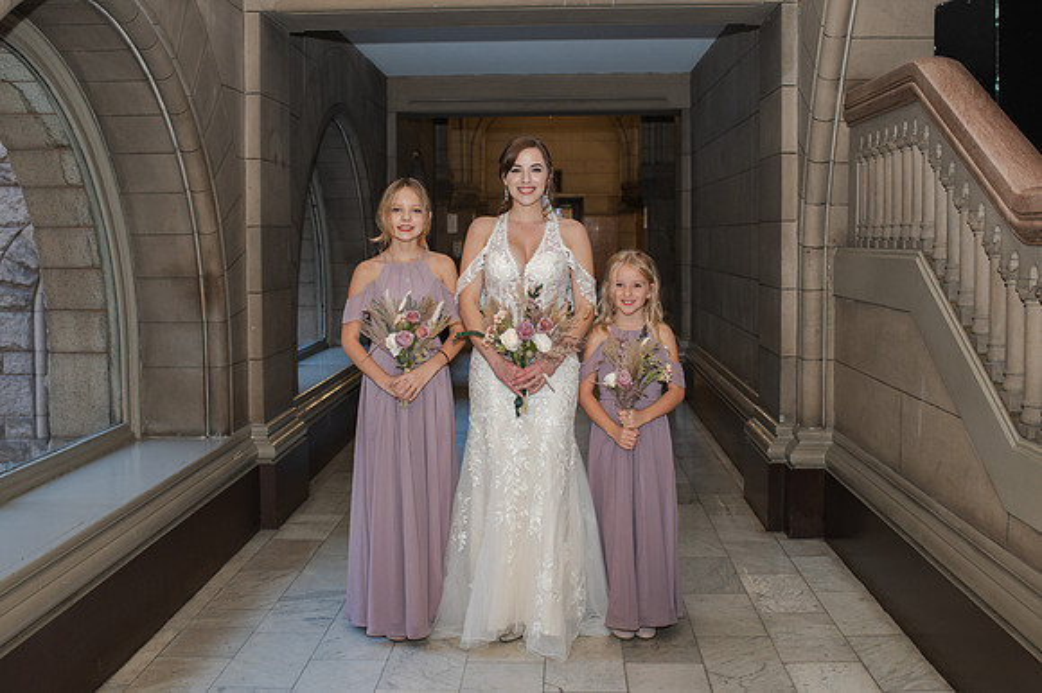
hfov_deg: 46.9
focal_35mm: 41
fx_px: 1200
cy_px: 306
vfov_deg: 32.2
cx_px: 522
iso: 1000
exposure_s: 1/200
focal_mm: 35
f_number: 3.5
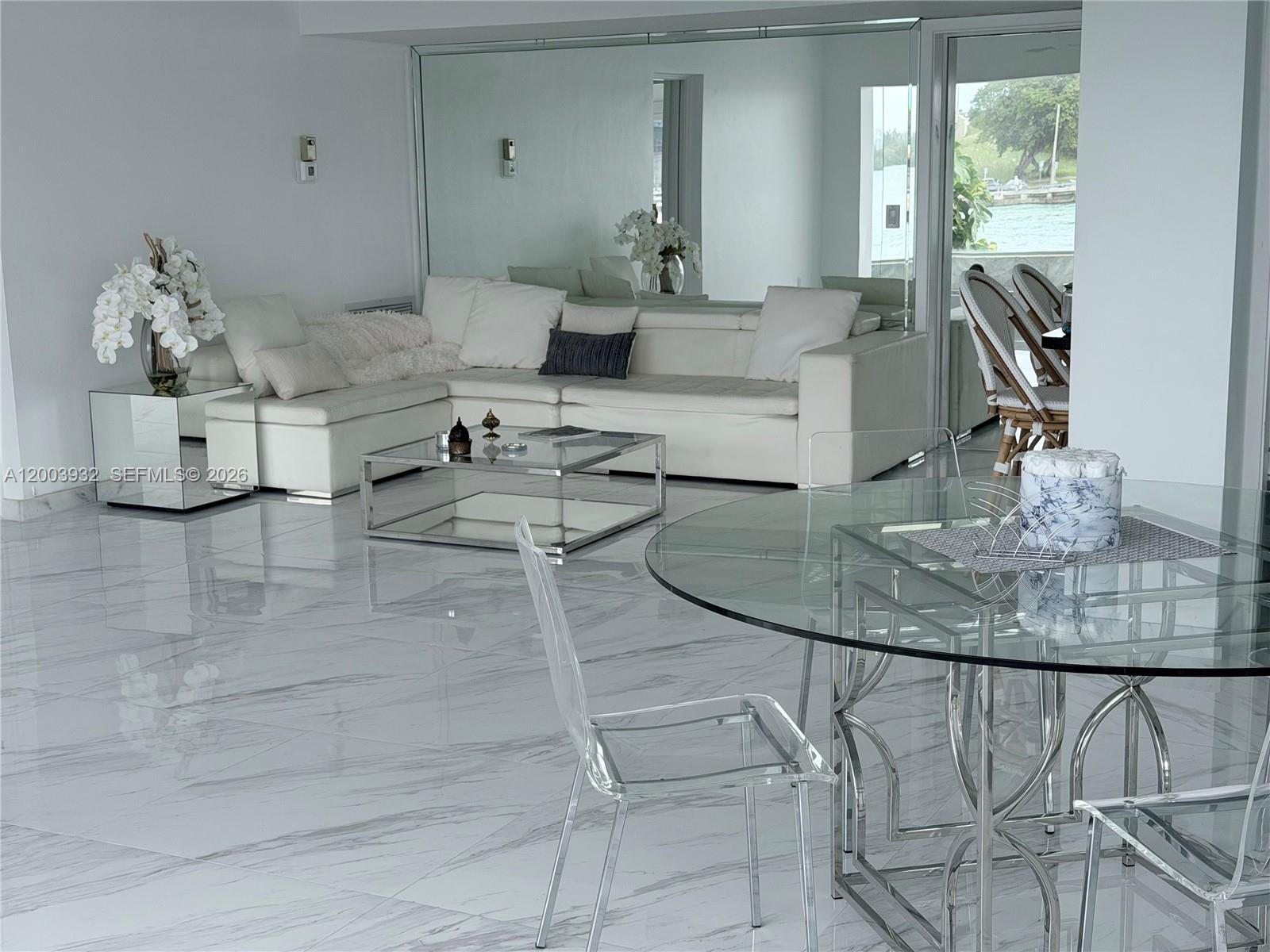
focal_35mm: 48
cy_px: 476
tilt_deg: -9.9
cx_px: 635
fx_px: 1761
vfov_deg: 30.3
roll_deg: +0.9
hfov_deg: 39.7
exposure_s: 1/669
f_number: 1.78
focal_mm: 6.76
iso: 64
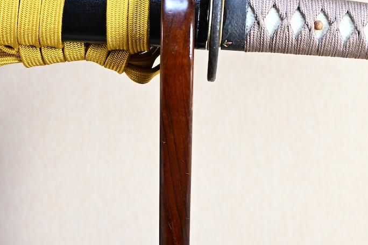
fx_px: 879
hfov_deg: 23.5
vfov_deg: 15.6
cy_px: -2
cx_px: 260
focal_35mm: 86
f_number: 3.8
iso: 100
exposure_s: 1/1.6
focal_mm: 28
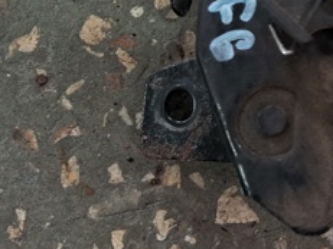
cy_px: 11
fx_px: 692
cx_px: 389
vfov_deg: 19.9
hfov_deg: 24.7
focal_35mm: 72
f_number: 1.8
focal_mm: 3.98
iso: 400
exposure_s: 1/50
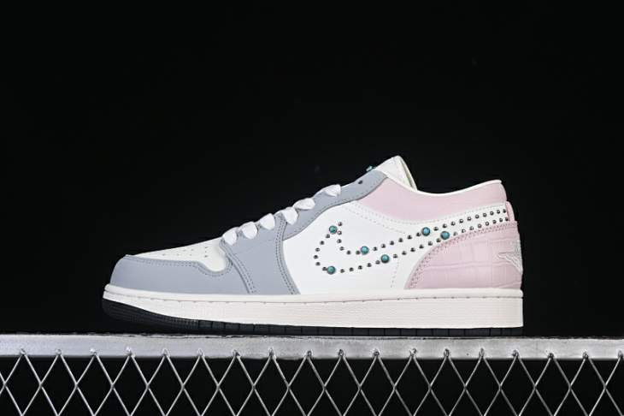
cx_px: 312
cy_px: 208
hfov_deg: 27.0
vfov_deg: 18.2
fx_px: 1299
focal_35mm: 75
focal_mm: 50
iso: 160
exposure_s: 1/100
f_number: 8
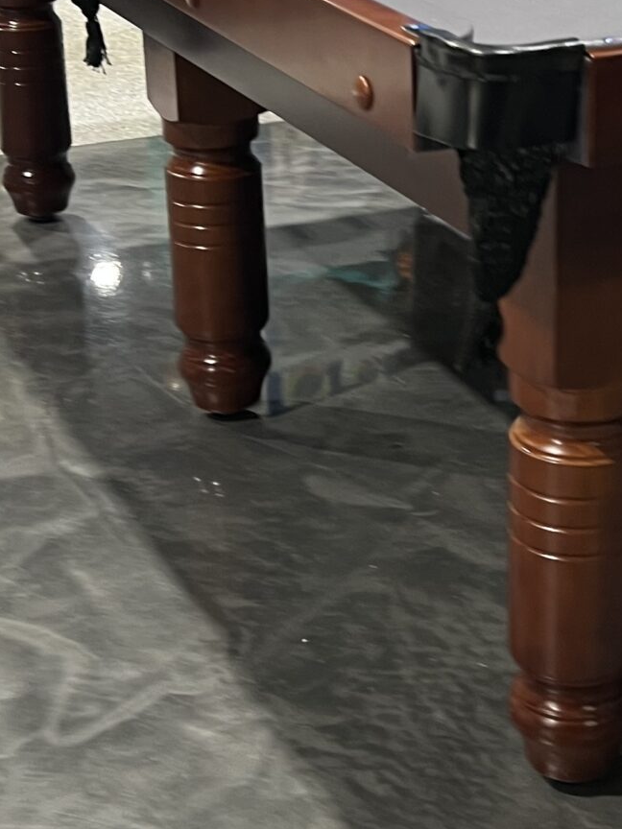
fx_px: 1845
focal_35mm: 77
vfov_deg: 25.2
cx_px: 566
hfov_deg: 18.8
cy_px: 300
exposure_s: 1/50
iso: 125
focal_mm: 5.7
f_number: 1.5
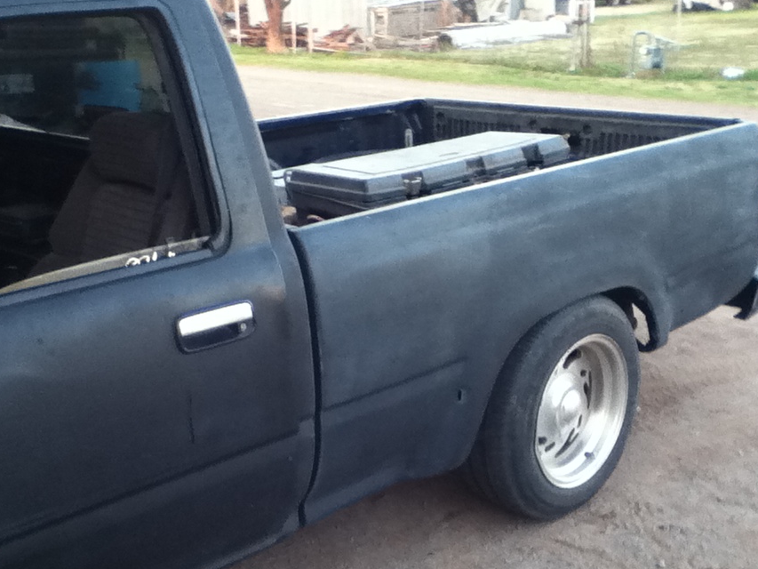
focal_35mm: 36
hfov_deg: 51.3
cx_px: 400
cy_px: 314
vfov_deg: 39.6
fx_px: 788
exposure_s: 1/30
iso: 200
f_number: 2.4
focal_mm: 3.85
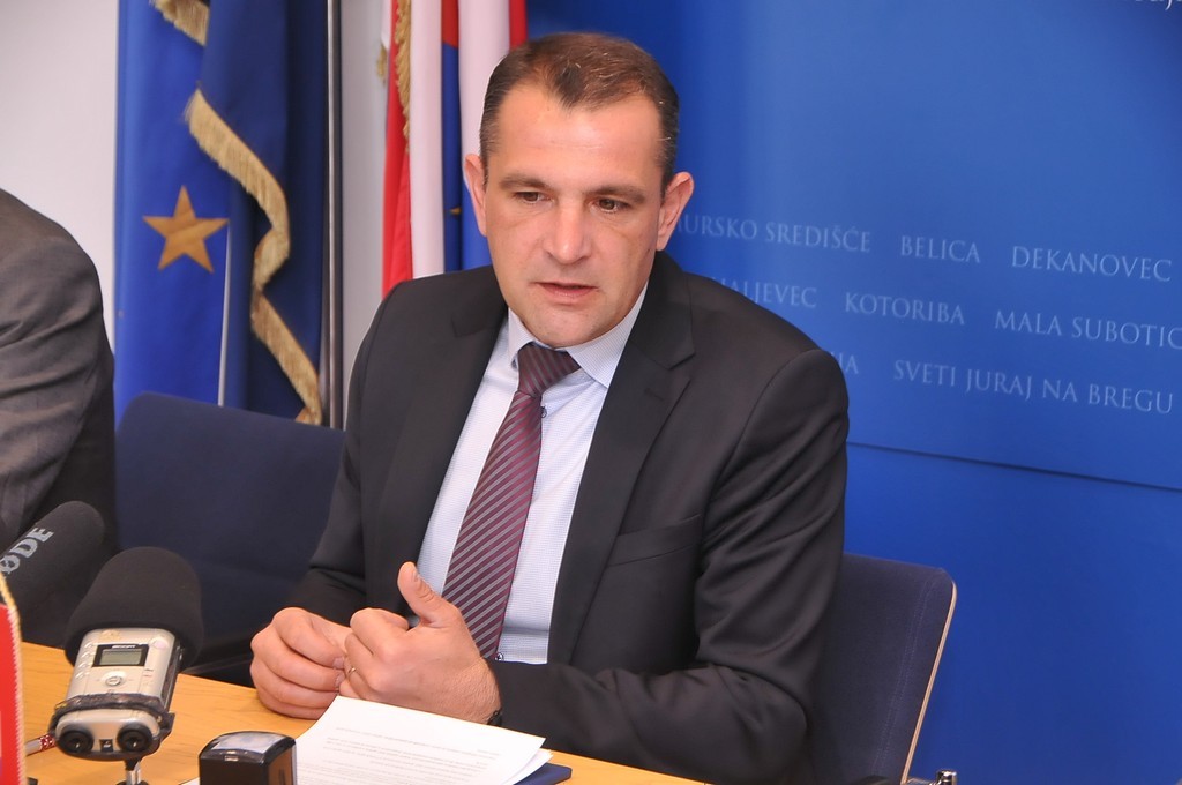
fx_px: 3443
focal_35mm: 105
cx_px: 591
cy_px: 392
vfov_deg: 13.0
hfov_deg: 19.5
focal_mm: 70
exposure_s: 1/60
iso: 800
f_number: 7.1
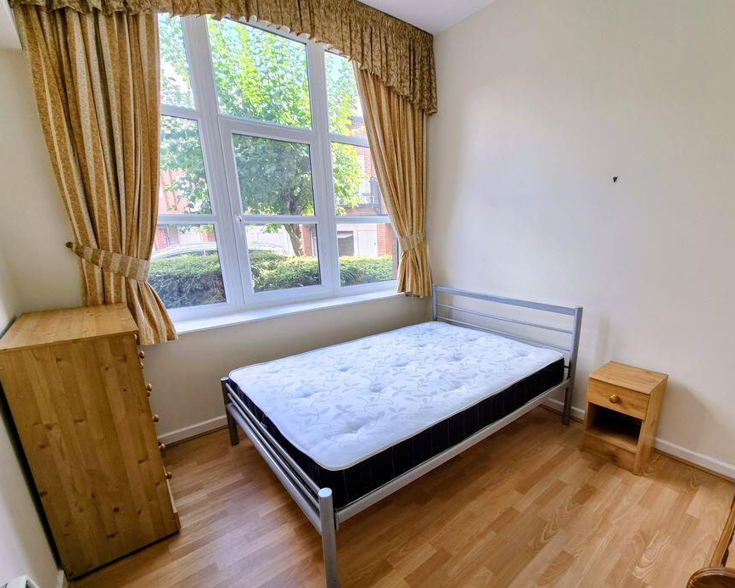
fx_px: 326
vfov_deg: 83.8
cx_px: 424
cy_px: 324
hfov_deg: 96.1
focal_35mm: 15
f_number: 2.2
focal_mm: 2.2
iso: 50
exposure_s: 1/113
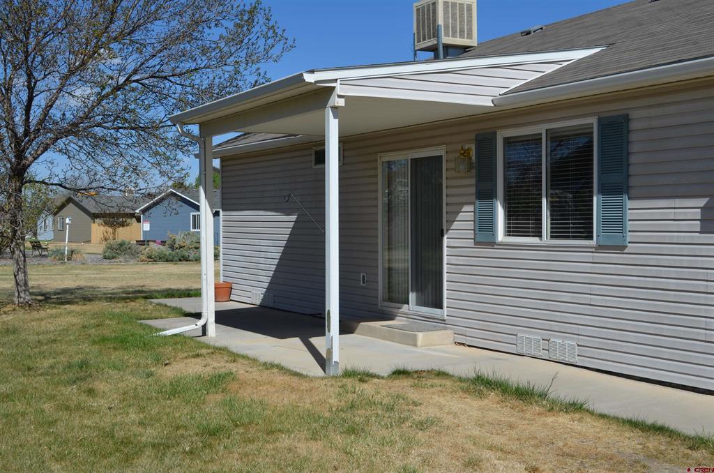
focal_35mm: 48
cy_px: 236
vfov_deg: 27.9
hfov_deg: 41.2
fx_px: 950
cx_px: 357
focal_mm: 32
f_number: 9
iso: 100
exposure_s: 1/320
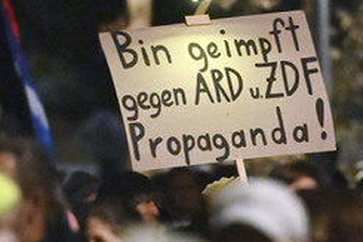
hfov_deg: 5.6
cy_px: 125
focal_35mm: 368
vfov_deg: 3.7
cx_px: 226
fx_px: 3708
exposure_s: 1/320
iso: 20000
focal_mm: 200
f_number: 2.8
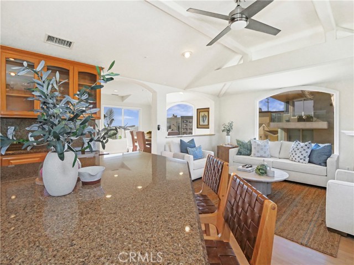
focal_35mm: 16
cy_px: 132
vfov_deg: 78.1
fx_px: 164
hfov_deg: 94.5
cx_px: 177
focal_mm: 8
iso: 1250
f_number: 9
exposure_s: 1/250
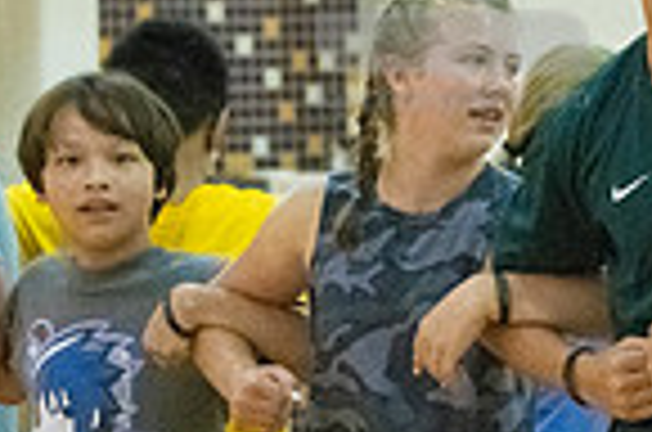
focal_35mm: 369
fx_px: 6668
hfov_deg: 5.5
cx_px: 1093
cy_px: 574
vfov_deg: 3.7
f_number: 4.5
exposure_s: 1/640
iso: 6400
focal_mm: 92
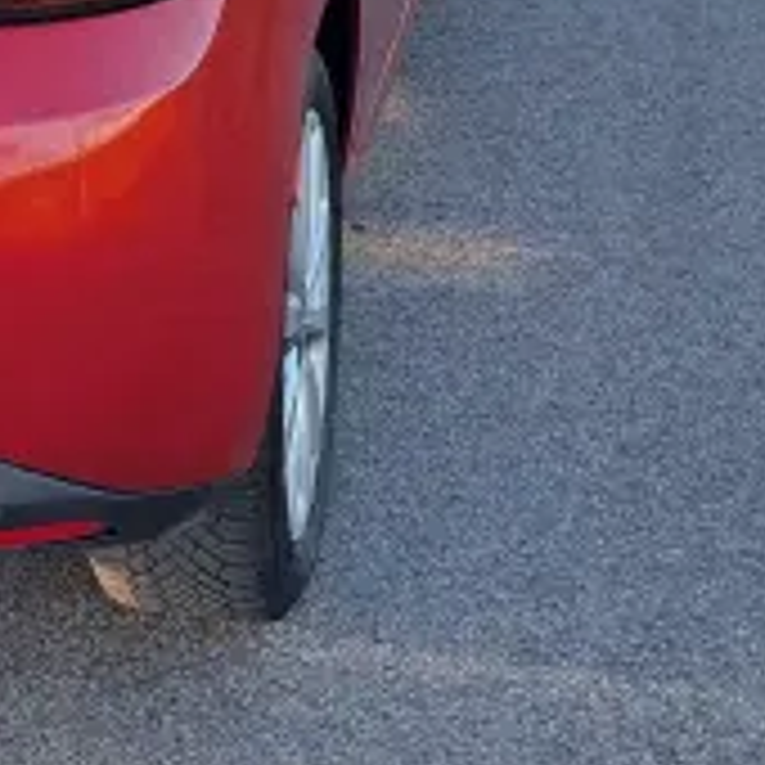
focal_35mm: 90
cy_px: 0
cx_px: -202
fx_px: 2250
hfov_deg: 18.1
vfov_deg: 18.8
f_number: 1.8
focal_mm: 4
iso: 50
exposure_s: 1/120
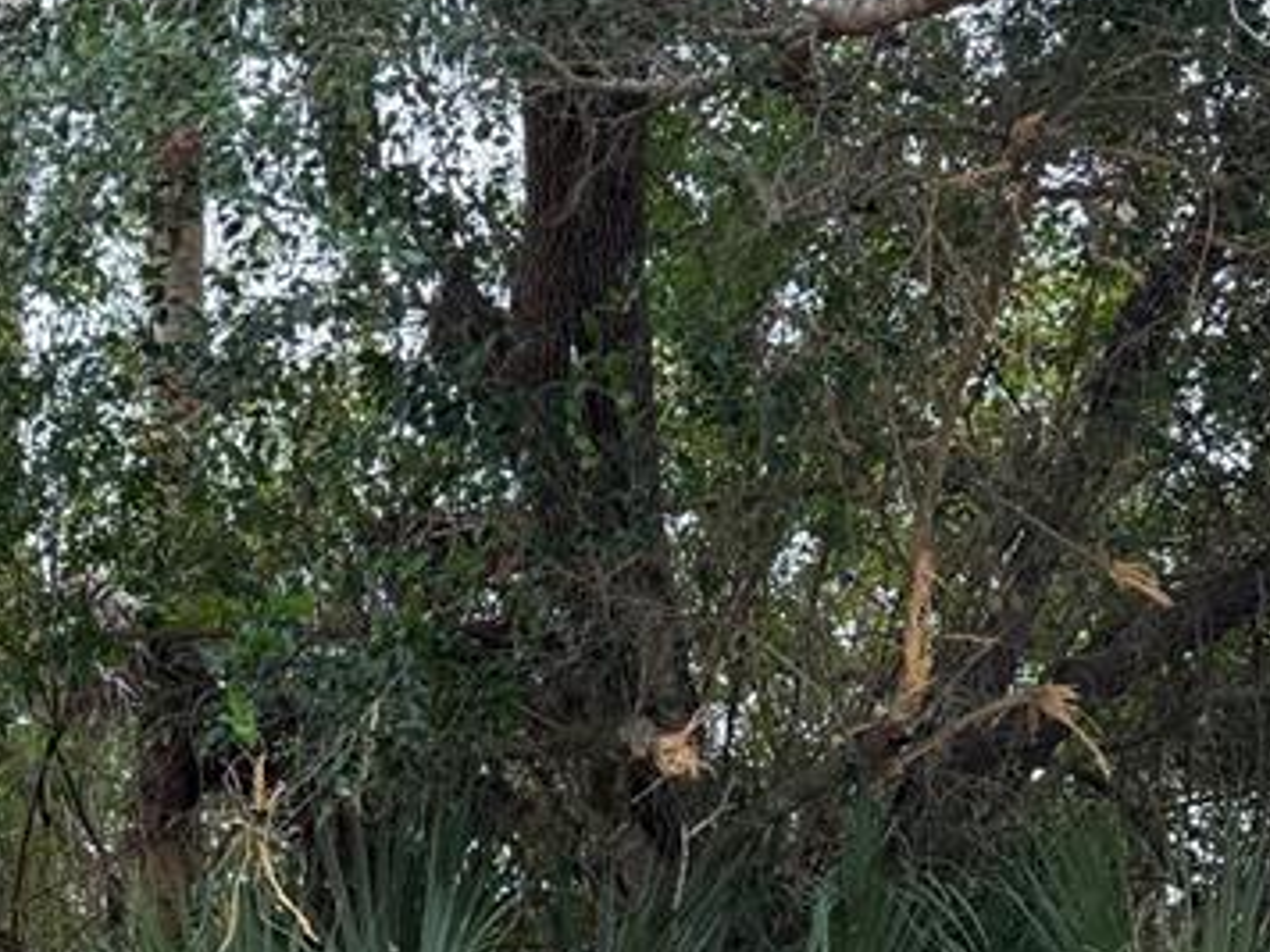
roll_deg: +3.7
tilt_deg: +2.4
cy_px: 1255
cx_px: 314
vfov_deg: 19.6
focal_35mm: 69
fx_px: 2531
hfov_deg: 27.8
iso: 100
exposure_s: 1/822
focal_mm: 6.76
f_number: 1.78
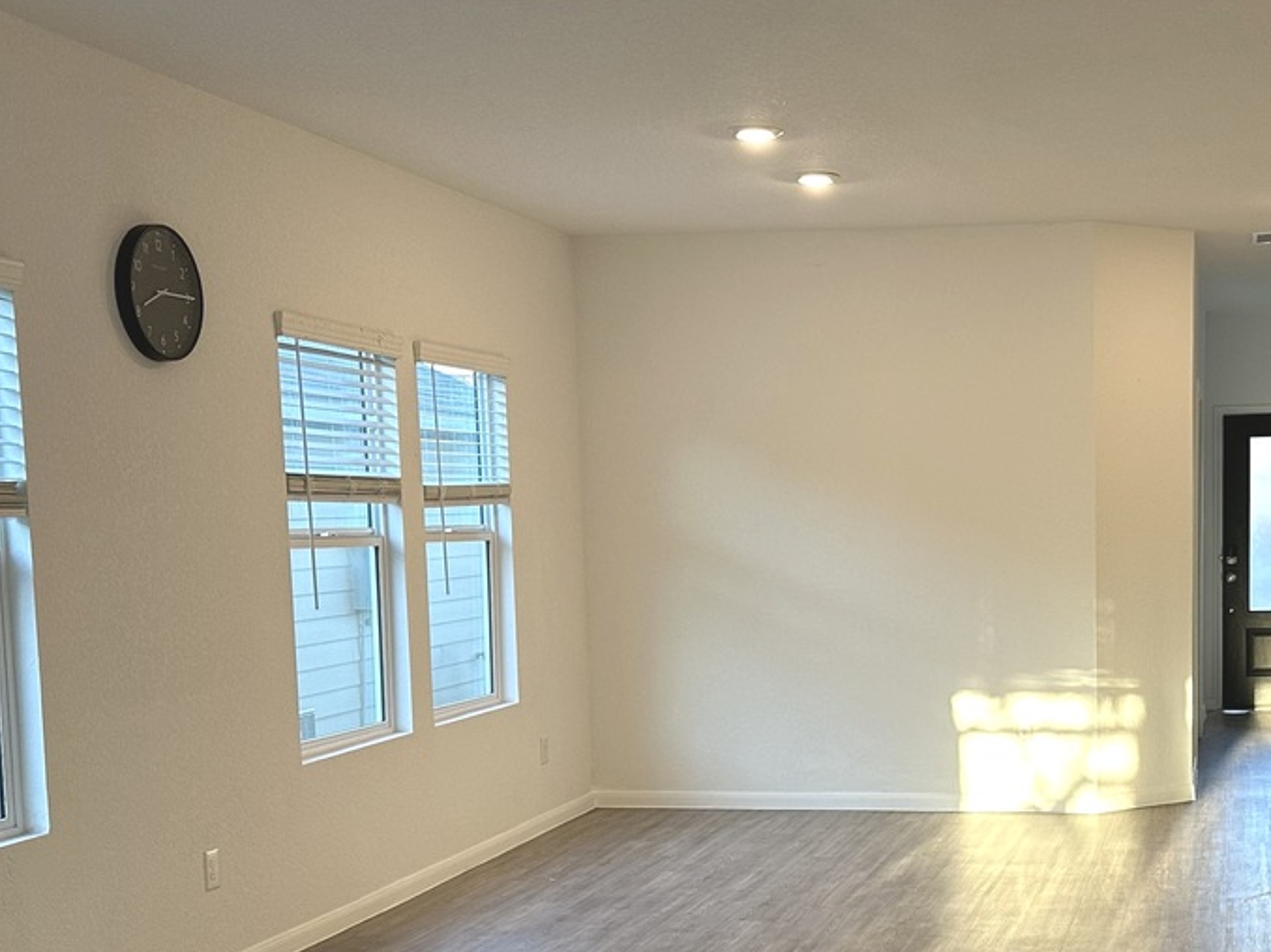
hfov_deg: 36.7
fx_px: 1872
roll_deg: +0.7
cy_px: 723
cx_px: 945
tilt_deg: -5.2
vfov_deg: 28.1
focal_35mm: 51
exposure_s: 1/120
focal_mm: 6.86
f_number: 1.78
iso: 160
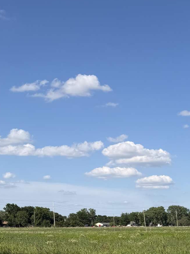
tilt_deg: -3.7
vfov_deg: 28.7
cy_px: 256
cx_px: 181
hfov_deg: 22.5
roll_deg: +0.0
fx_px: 461
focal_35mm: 63
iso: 80
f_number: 1.78
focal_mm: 6.76
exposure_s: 1/5714
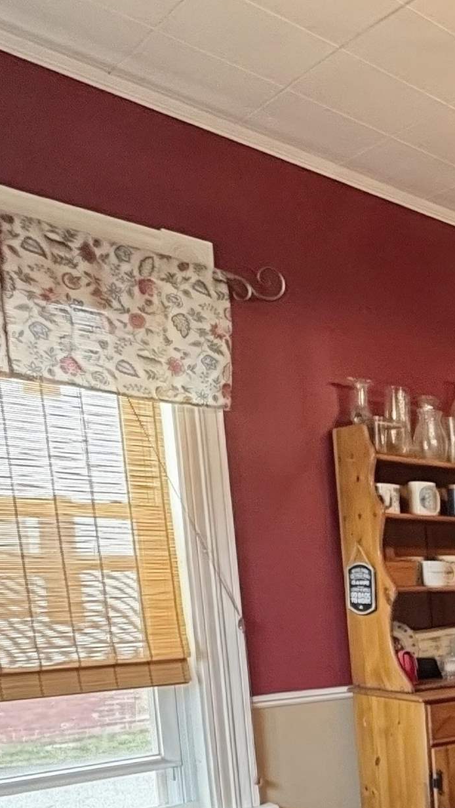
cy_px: 671
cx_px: 794
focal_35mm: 38
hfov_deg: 21.7
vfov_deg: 49.0
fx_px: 815
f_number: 2.2
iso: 250
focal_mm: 2.22
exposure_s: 1/60
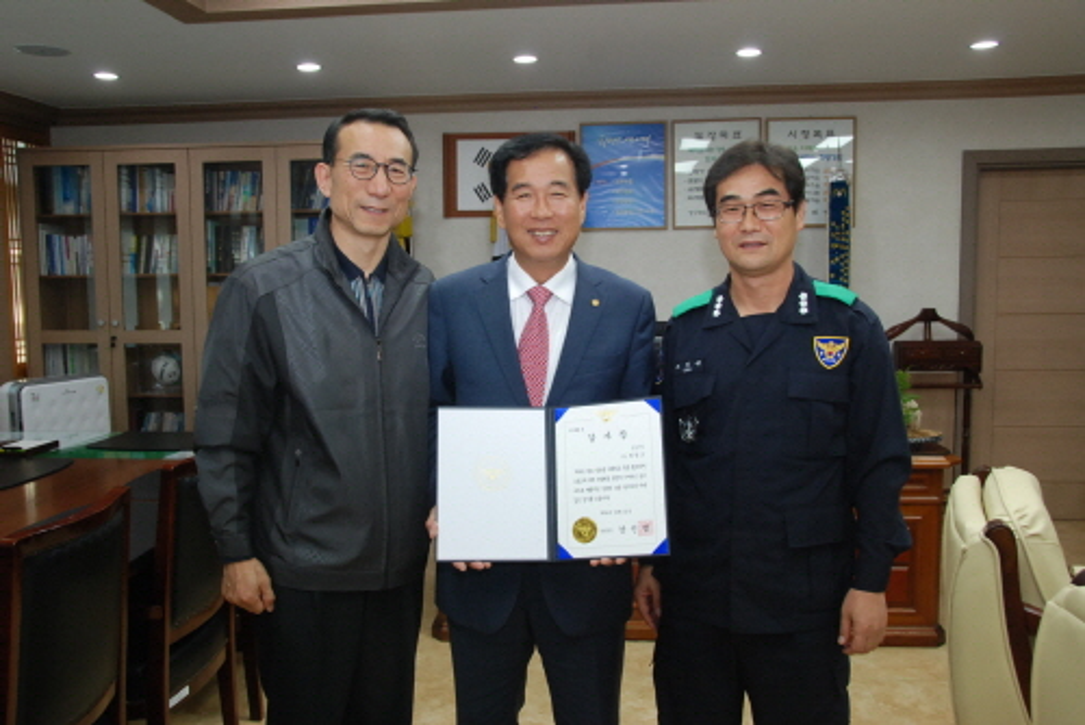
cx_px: 542
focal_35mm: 33
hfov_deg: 57.2
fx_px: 995
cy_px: 362
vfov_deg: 40.0
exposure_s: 1/60
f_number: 7.1
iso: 800
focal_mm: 22
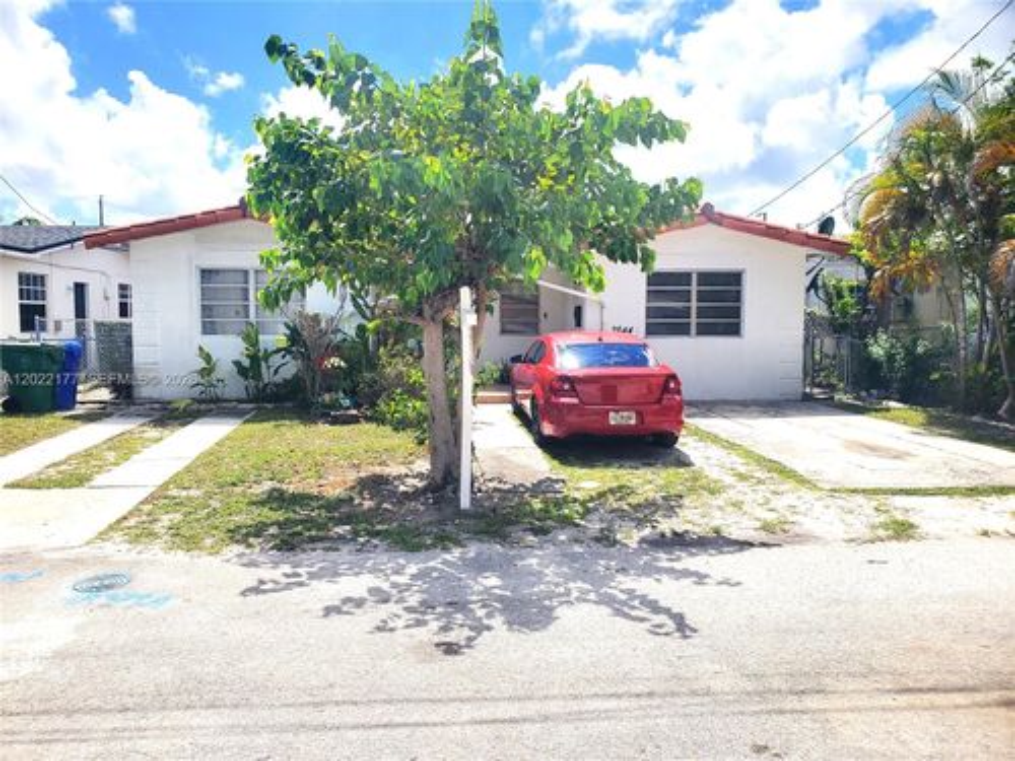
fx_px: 762
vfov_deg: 53.1
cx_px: 508
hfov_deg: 67.3
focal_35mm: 26
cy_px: 380
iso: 50
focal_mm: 4.3
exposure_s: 1/1737
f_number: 2.4
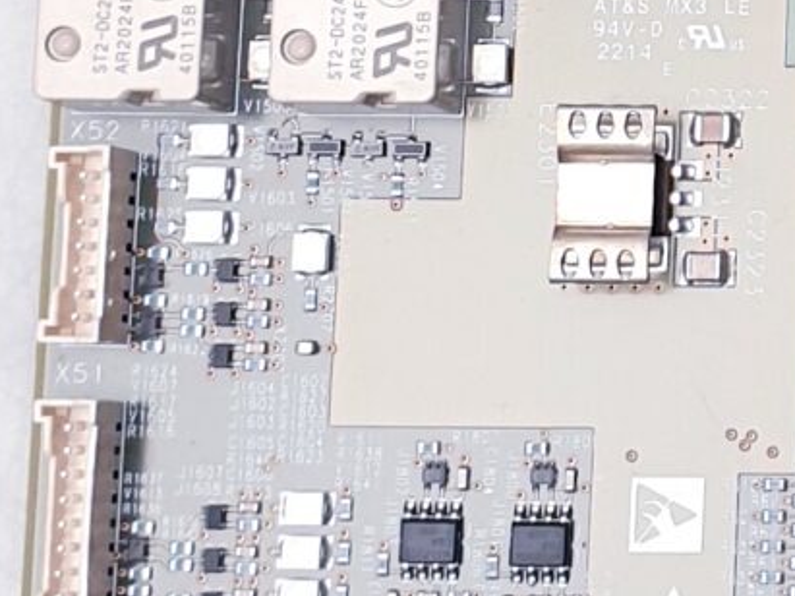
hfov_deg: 11.6
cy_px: -141
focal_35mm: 162
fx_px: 3719
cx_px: 1217
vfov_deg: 9.0
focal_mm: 4.3
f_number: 2.4
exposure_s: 1/50
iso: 64
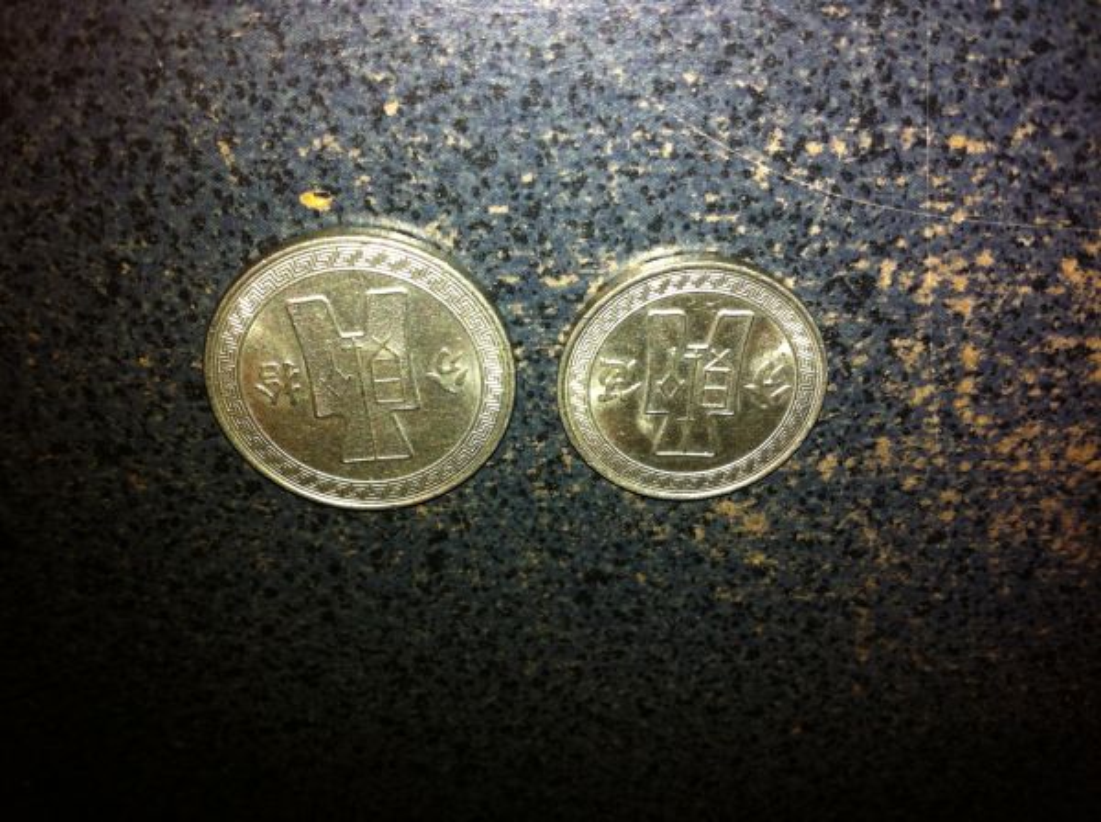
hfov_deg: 52.7
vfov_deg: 40.6
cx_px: 550
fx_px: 1111
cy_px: 411
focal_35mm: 35
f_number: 2.8
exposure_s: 1/89
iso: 80
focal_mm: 3.85
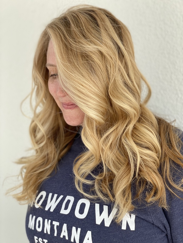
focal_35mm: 52
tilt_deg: -0.8
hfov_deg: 28.0
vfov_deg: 36.8
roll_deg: -0.3
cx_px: 92
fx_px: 366
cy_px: 122
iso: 20
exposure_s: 1/313
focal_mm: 6
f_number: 2
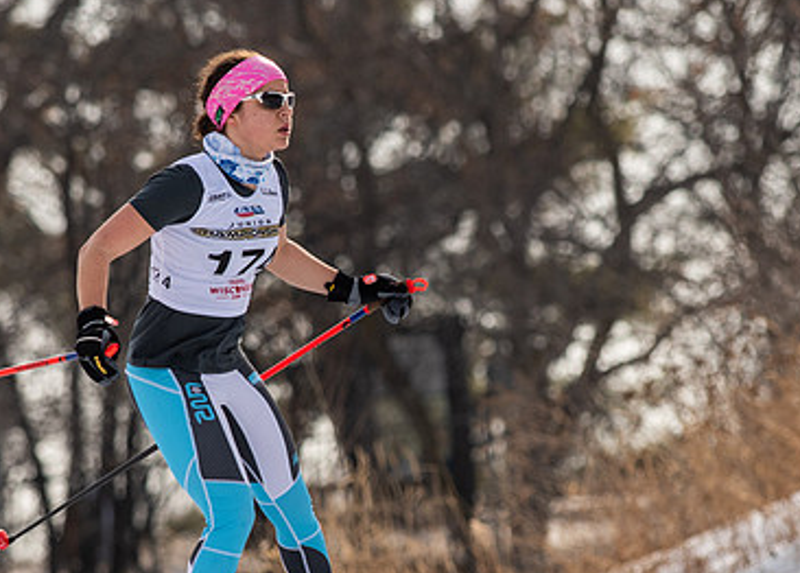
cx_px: 399
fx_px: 17622
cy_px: 422
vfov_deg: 1.9
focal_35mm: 775
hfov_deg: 2.6
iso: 400
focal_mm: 300
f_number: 6.3
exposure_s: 1/2000
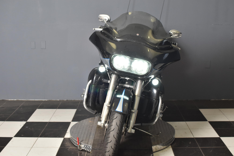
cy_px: 78
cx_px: 117
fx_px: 341
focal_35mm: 52
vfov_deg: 25.7
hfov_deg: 37.9
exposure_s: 1/160
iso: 800
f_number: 4.5
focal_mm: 35
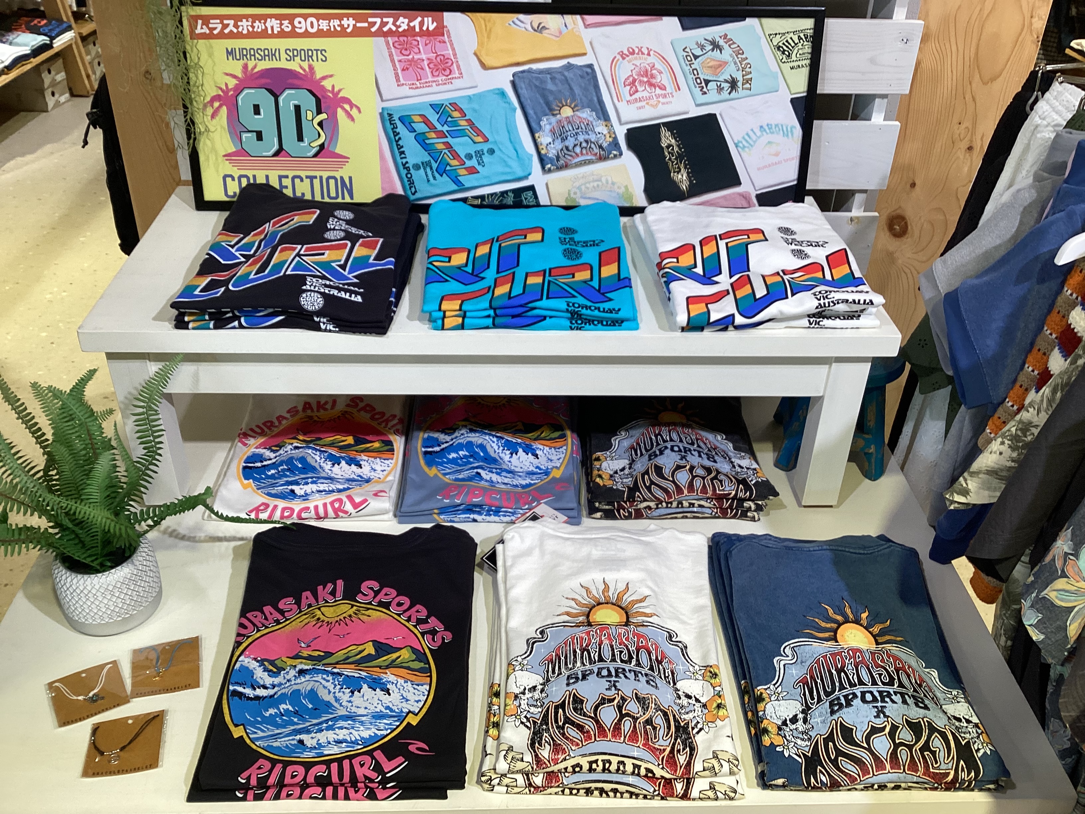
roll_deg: -2.1
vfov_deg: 45.4
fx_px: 972
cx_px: 542
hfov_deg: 58.4
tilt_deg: -36.1
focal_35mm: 31
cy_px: 407
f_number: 2.4
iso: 64
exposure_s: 1/60
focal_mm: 3.3
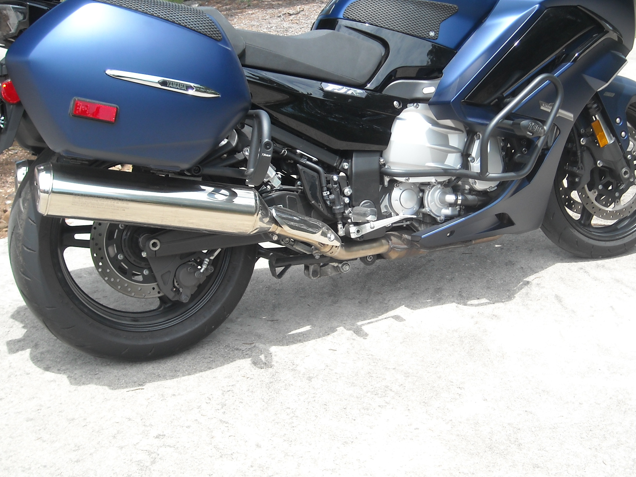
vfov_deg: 30.8
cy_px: 196
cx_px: 341
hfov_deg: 40.4
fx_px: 863
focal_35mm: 47
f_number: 5.6
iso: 64
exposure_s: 1/141
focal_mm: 5.7
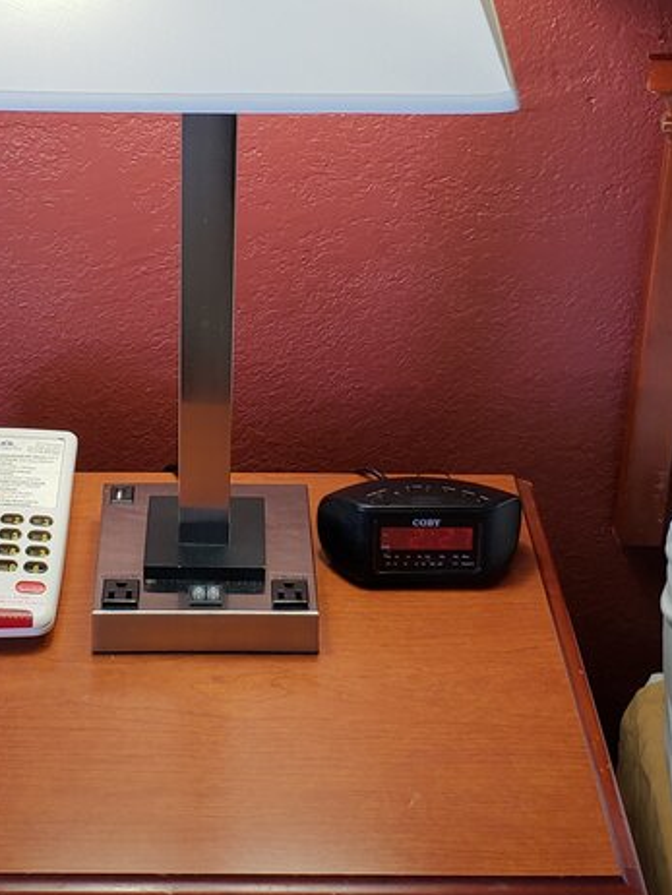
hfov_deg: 31.9
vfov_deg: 41.3
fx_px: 1164
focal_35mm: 45
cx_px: 217
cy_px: 275
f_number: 2.4
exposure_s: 1/60
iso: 125
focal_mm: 4.3
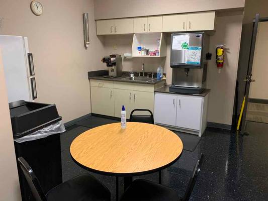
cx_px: 134
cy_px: 100
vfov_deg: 53.1
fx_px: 201
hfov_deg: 67.3
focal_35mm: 26
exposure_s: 1/60
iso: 320
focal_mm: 4.25
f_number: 1.8
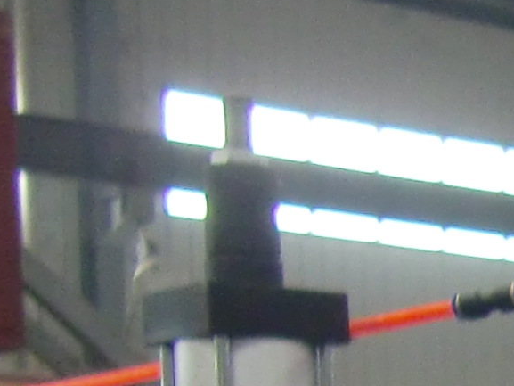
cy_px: 857
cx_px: 1473
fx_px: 2629
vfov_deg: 7.9
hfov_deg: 9.2
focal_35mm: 177
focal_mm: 4.9
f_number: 2.6
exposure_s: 1/60
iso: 200
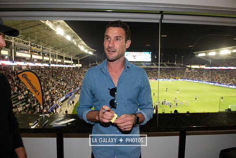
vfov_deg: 53.2
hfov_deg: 73.7
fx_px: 157
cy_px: 79
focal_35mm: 24
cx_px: 118
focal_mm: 24
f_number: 6.3
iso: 640
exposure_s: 1/60
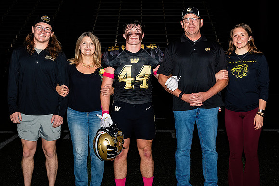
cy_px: 87
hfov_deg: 29.7
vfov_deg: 20.1
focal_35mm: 68
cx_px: 156
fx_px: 525
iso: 320
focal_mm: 34
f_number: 5
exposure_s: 1/200
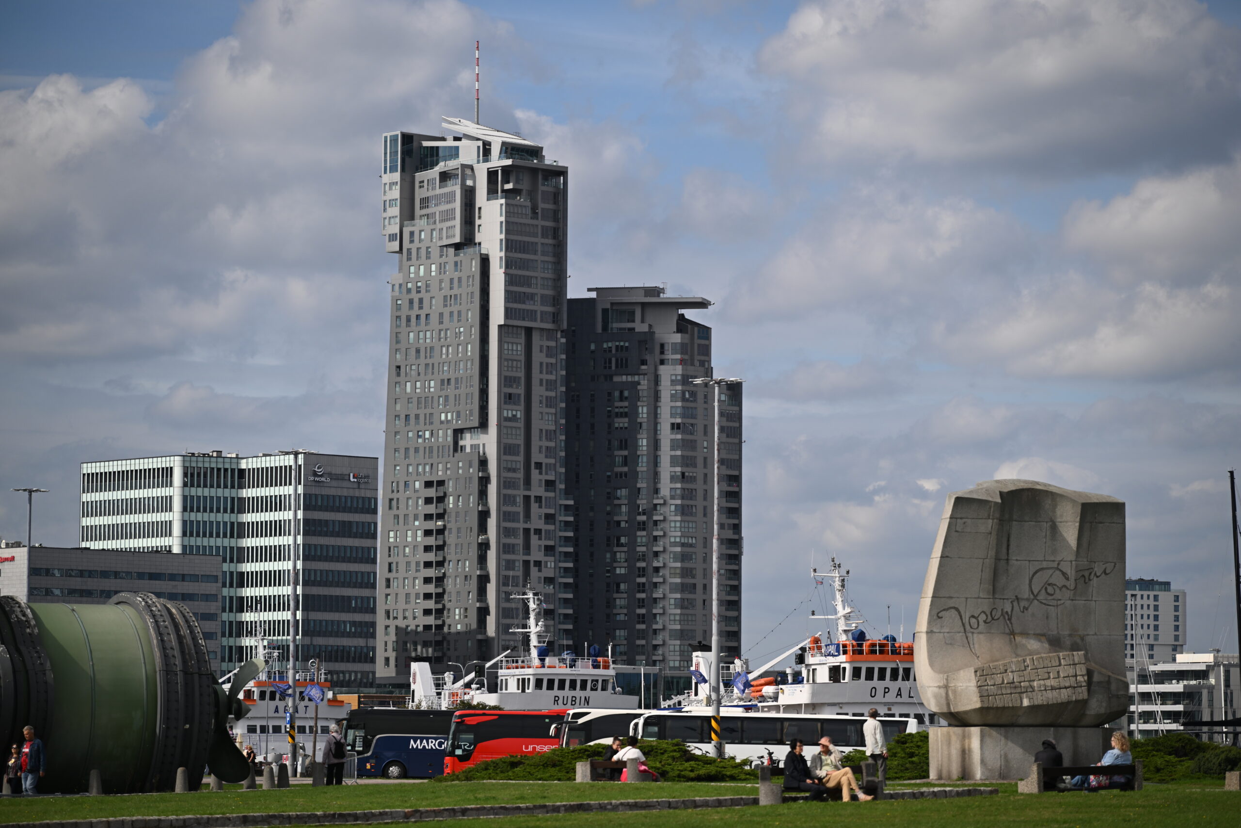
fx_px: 4137
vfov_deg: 11.4
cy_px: 414
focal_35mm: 120
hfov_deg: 17.1
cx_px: 620
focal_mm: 120
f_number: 4
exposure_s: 1/1600
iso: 100
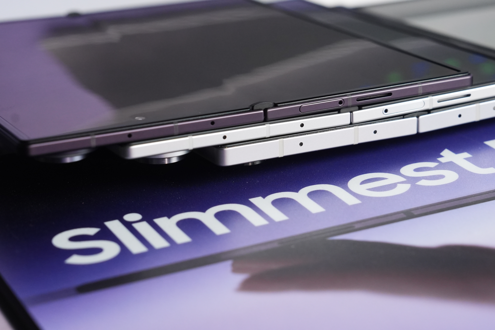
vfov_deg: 13.0
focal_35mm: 105
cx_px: 248
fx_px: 1444
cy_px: 165
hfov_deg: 19.5
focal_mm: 70
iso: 2000
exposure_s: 1/250
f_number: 7.1
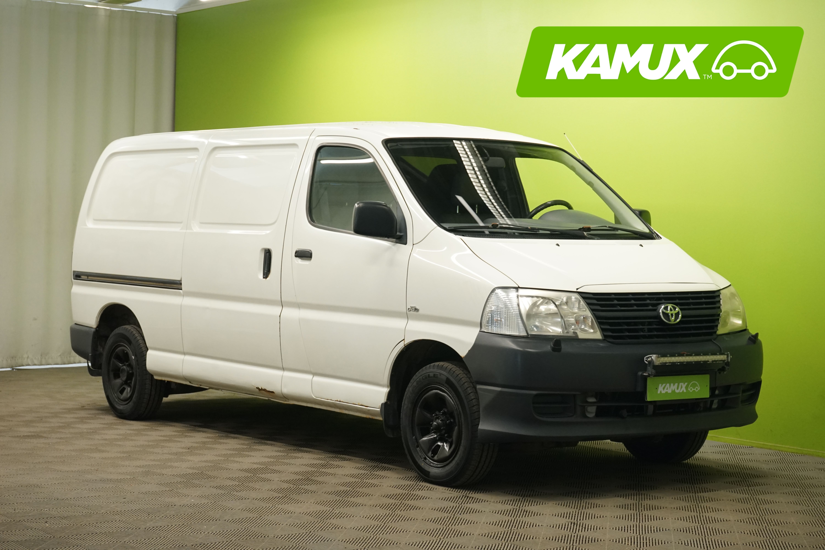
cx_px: 412
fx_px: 1604
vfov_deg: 19.5
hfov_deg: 28.8
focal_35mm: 70
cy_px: 275
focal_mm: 70
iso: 2000
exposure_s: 1/25
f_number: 9
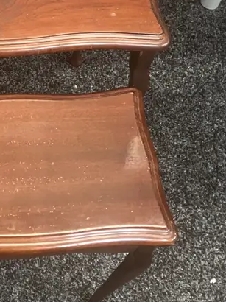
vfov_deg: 26.9
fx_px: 610
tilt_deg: -55.6
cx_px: -18
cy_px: 38
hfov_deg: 20.1
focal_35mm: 70
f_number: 1.8
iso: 400
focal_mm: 3.99
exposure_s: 1/25
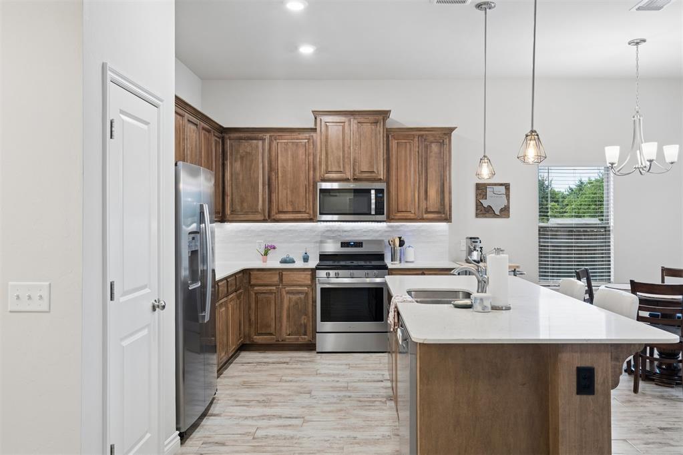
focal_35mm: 28
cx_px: 342
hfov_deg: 65.5
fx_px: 531
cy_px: 228
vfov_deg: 46.4
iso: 200
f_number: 8
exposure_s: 1/6
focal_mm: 28
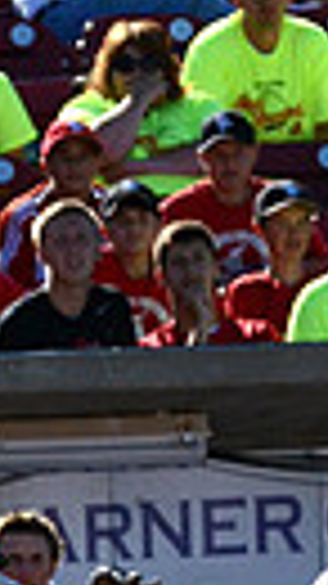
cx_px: -157
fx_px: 19430
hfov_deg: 1.0
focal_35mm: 1255
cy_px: 783
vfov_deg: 1.7
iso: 1000
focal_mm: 180
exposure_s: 1/8000
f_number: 5
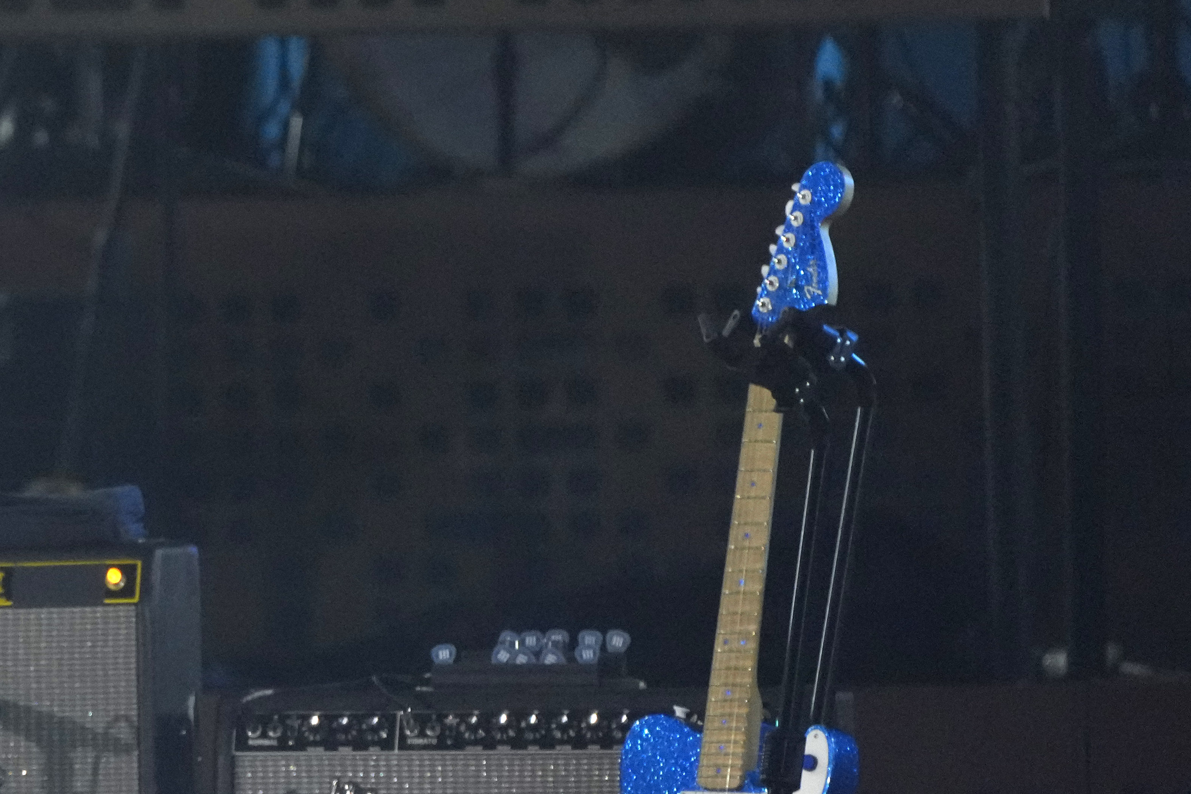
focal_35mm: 1054
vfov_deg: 1.3
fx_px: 34867
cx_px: -268
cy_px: 226
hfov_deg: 2.0
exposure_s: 1/640
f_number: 5.6
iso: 5000
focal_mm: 385
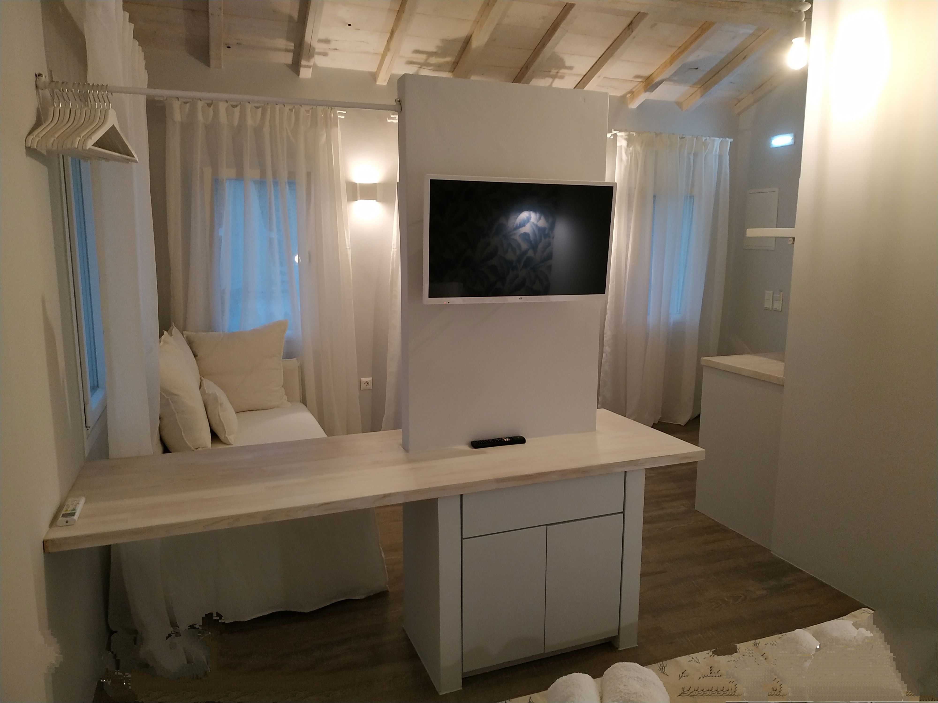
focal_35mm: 24
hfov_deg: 71.6
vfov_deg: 56.8
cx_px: 469
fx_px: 650
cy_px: 352
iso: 400
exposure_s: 1/25
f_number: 1.9
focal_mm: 3.94
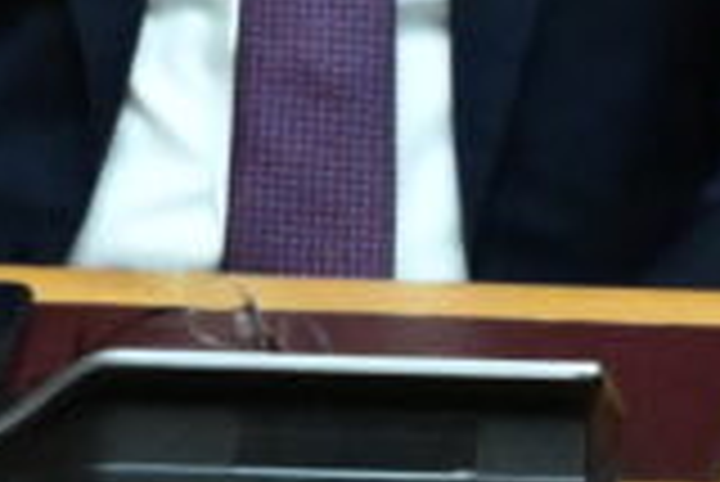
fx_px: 45000
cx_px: 2601
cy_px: 532
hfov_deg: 0.9
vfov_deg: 0.6
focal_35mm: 2248
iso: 8000
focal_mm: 200
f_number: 6.3
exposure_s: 1/500
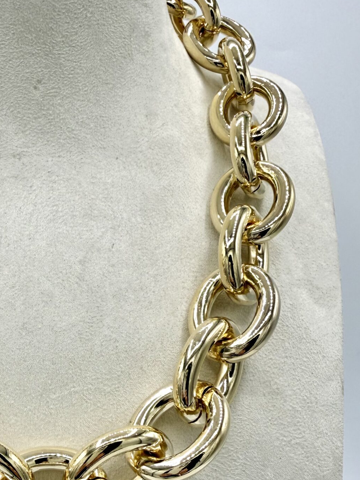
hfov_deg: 30.8
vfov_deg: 41.9
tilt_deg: -13.2
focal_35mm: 45
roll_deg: +1.1
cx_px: 37
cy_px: 288
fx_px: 624
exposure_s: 1/1669
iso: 40
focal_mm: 2.22
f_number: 2.2
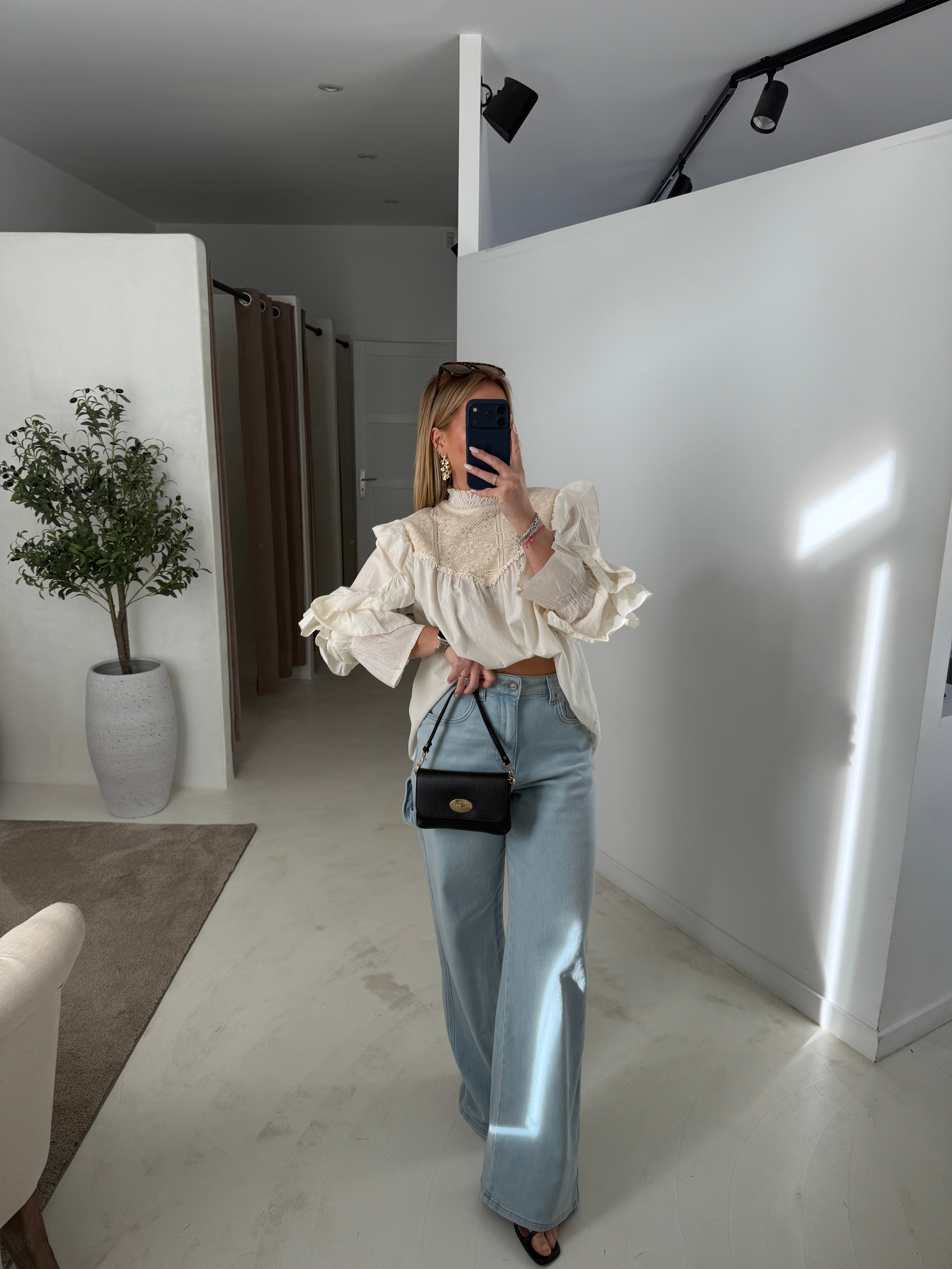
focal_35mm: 24
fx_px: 880
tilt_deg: -13.5
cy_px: 634
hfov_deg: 56.8
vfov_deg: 71.6
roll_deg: -0.9
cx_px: 476
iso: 80
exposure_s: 1/269
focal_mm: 6.76
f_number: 1.78
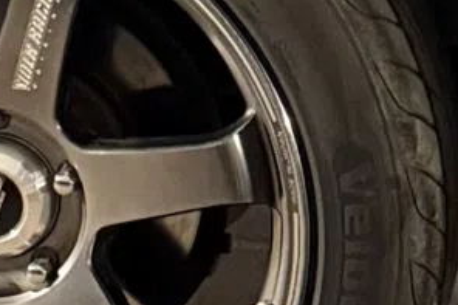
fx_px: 687
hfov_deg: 33.7
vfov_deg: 25.0
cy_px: 184
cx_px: 2
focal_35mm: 54
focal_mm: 6.76
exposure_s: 1/33
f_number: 1.78
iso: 1000
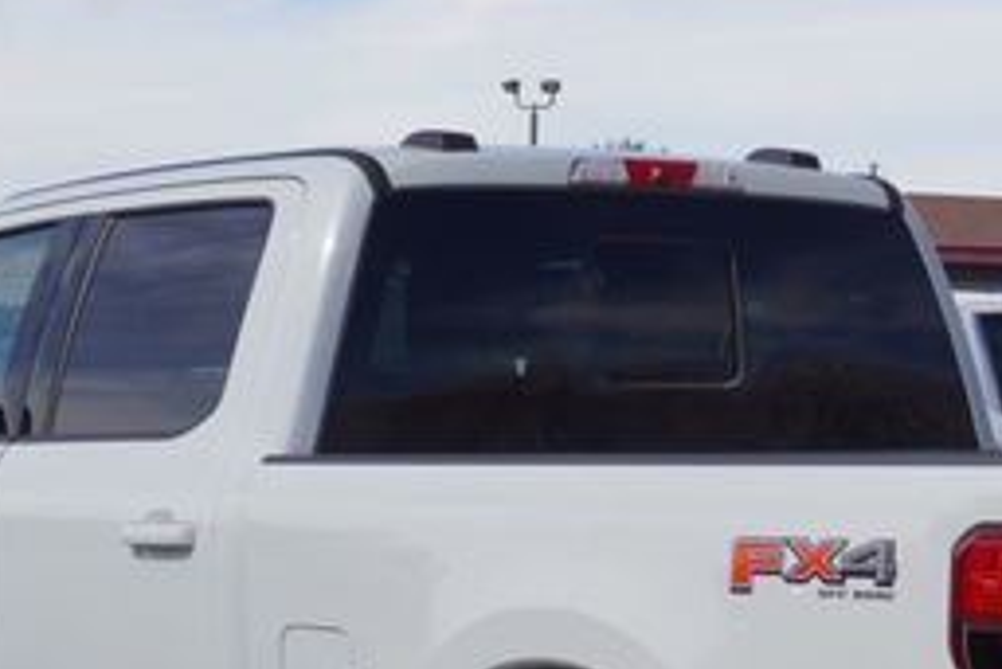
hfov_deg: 15.6
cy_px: 794
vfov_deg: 10.3
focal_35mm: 131
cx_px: 724
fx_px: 3655
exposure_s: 1/200
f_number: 9
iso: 100
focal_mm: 35
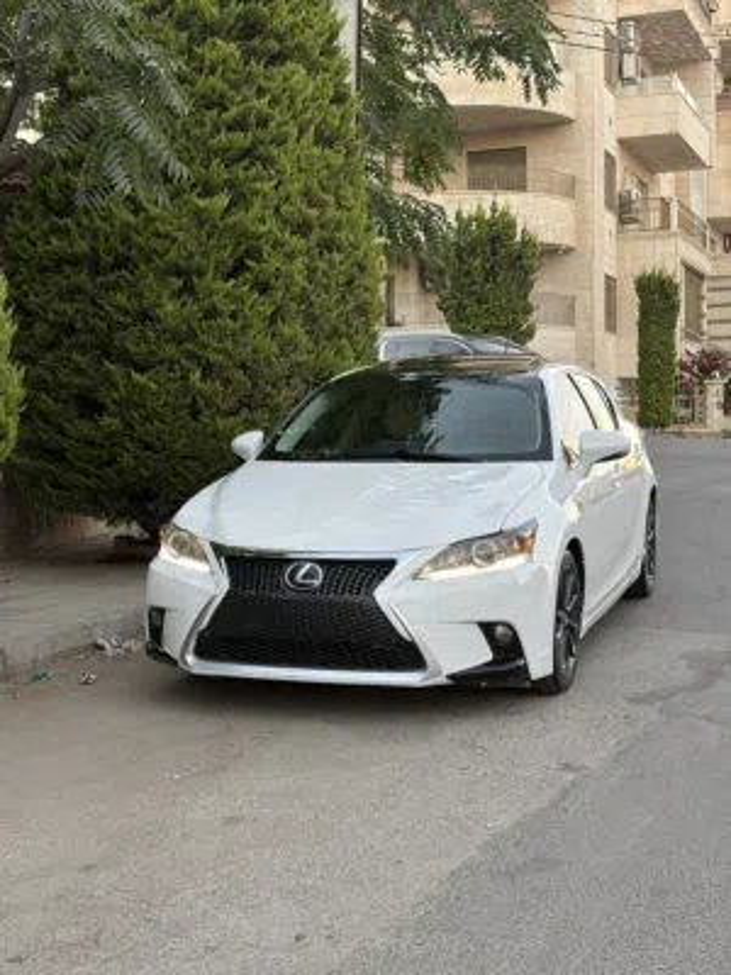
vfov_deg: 36.8
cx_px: 366
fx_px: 1464
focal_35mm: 52
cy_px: 488
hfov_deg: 28.0
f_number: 1.6
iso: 50
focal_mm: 5.96
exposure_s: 1/60
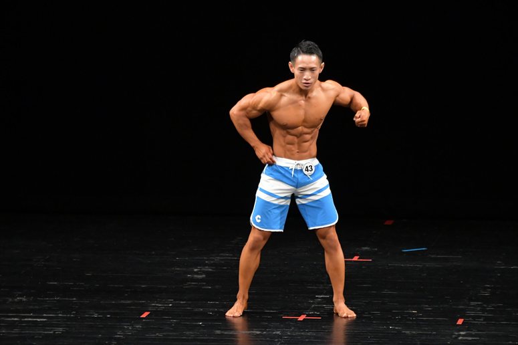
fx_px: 4099
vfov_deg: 4.8
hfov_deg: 7.2
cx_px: 259
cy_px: 172
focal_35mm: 285
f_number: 5.6
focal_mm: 190
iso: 3200
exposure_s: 1/400
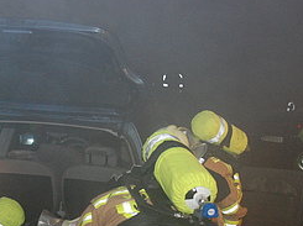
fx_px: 638
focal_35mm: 73
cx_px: 106
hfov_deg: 26.6
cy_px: 191
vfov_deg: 19.8
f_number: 4
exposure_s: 1/30
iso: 1250
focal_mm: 26
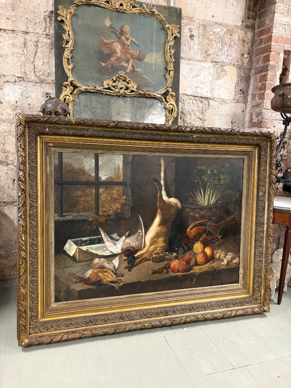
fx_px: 291
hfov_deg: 53.1
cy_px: 194
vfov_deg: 67.3
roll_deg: -3.5
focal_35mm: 26
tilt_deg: -10.8
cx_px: 146
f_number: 1.6
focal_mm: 5.96
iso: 320
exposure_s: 1/50
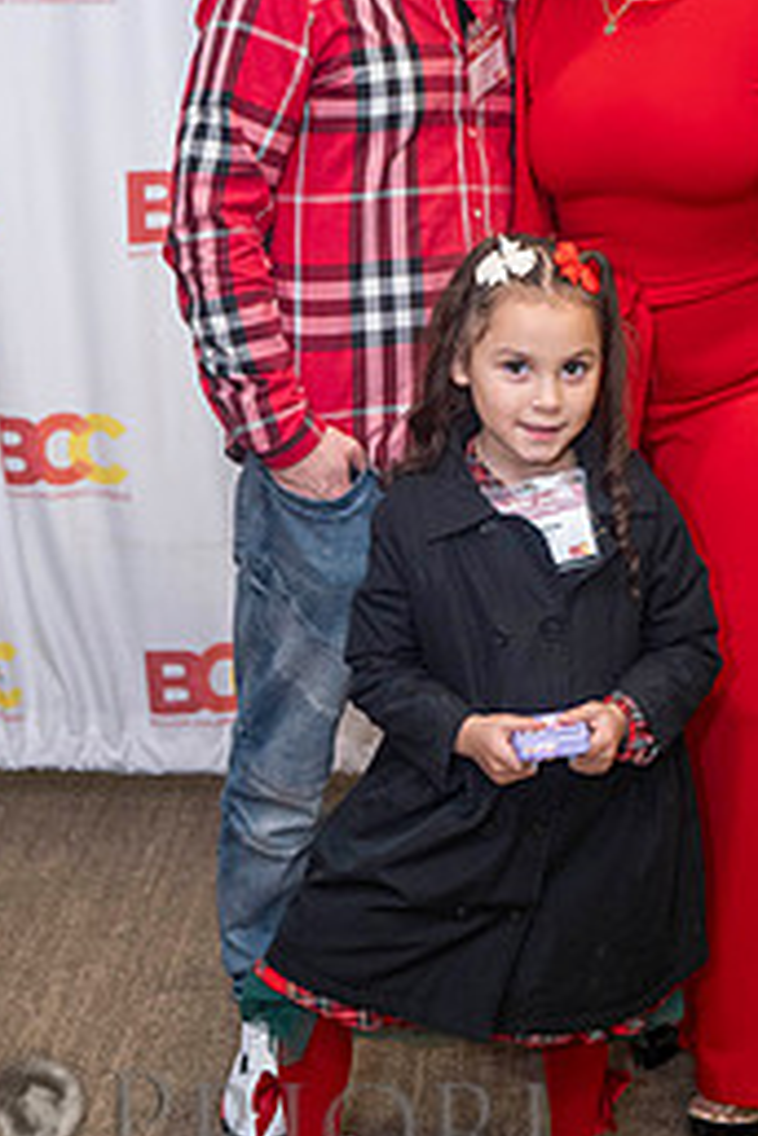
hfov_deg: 22.2
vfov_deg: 32.4
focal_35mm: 61
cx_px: 489
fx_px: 1926
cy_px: 313
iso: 1000
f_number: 2.5
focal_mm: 35
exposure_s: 1/200
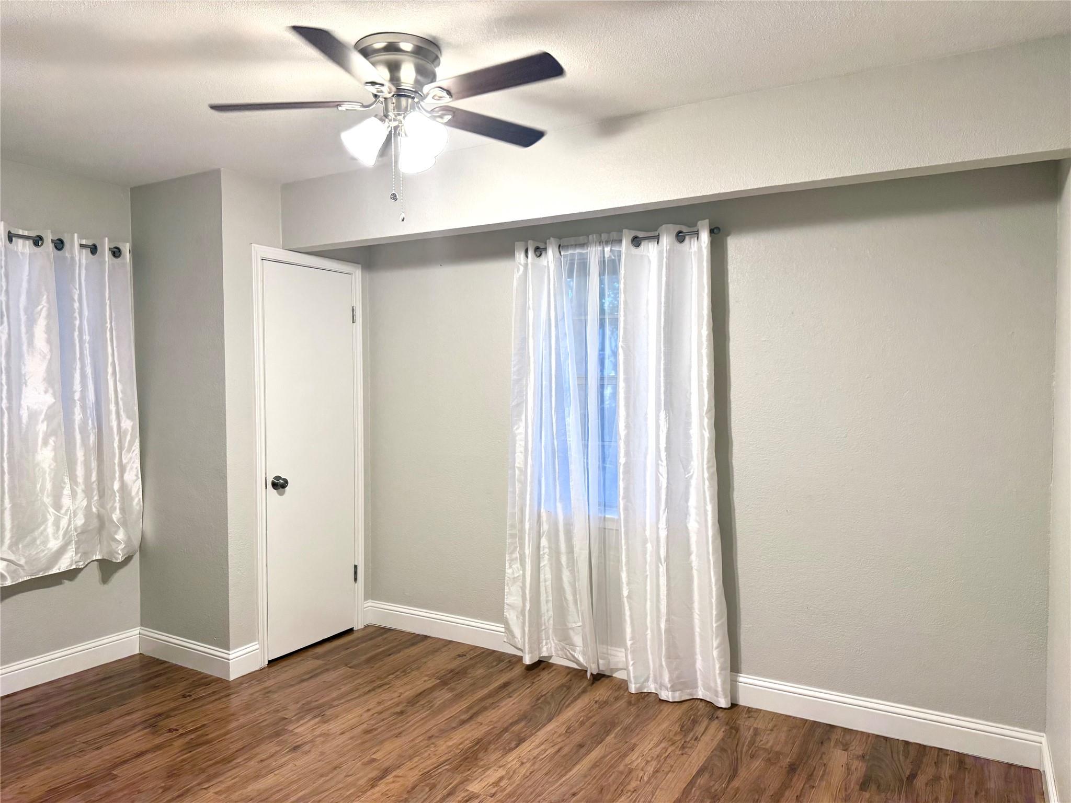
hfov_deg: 71.6
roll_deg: -0.3
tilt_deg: -1.0
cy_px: 402
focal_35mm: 24
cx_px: 536
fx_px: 743
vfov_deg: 56.8
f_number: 1.78
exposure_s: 1/60
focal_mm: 6.76
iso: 160
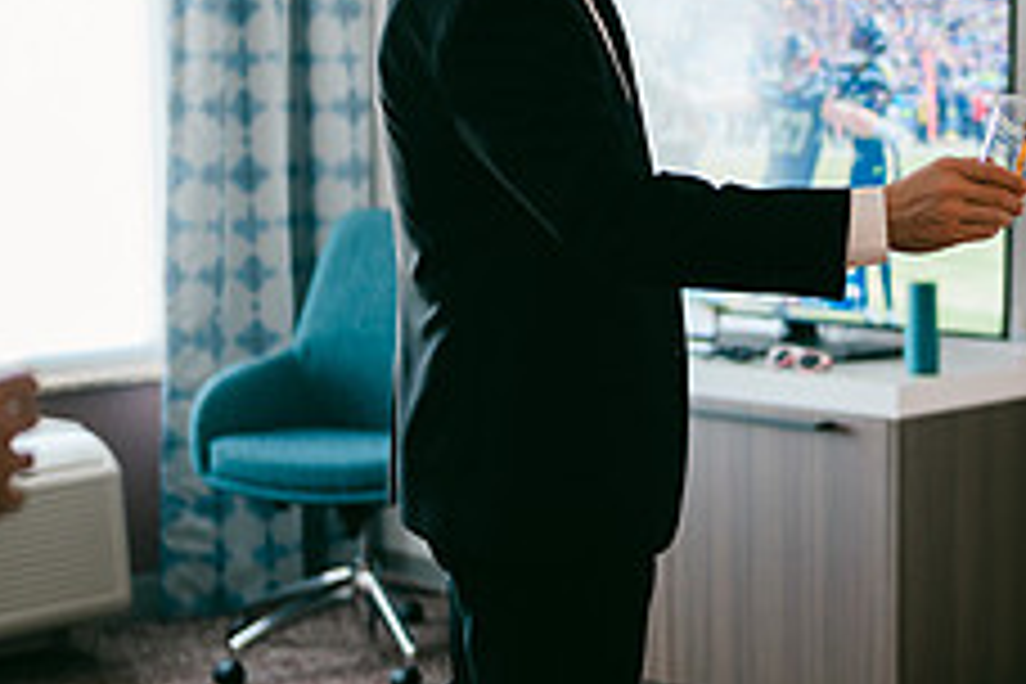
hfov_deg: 22.0
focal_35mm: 89
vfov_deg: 15.4
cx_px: 1040
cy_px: 335
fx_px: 2536
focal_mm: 35
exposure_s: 1/160
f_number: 1.2
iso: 400
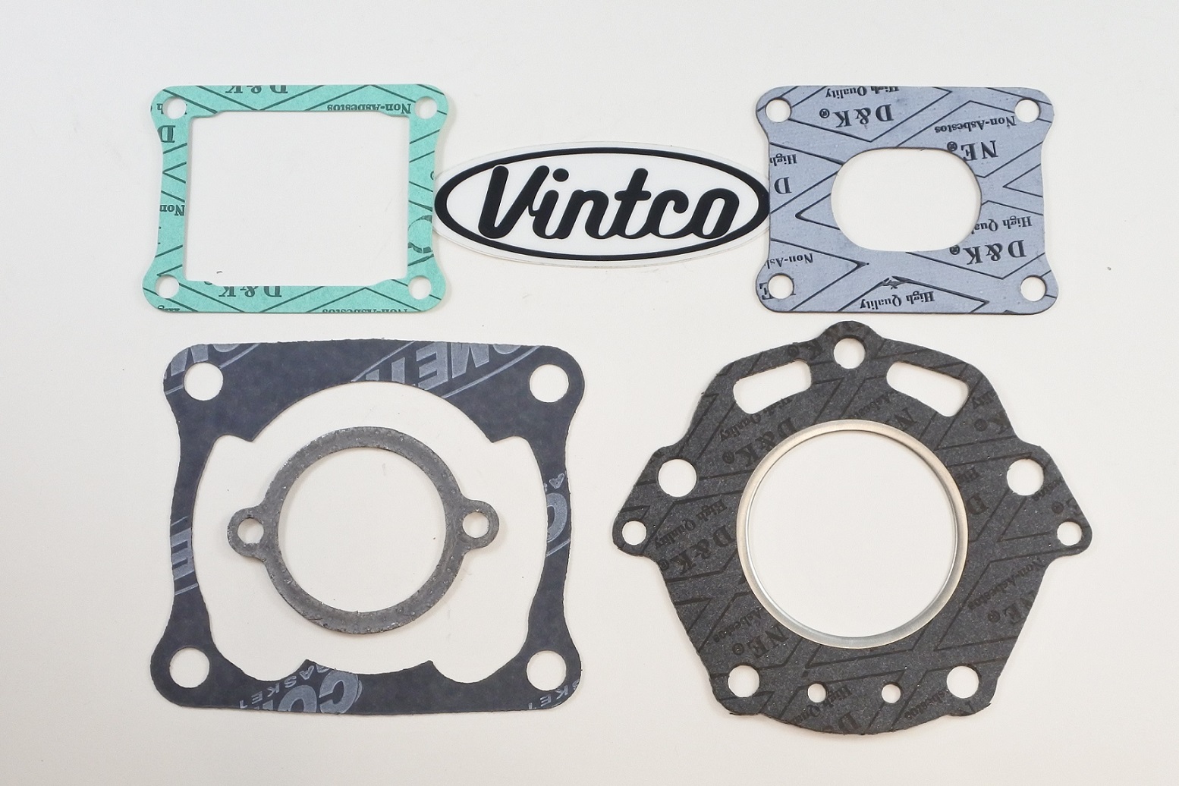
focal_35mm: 36
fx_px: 1179
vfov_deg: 36.9
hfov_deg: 53.1
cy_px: 393
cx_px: 590
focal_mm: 13.7
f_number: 4
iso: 450
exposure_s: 1/125
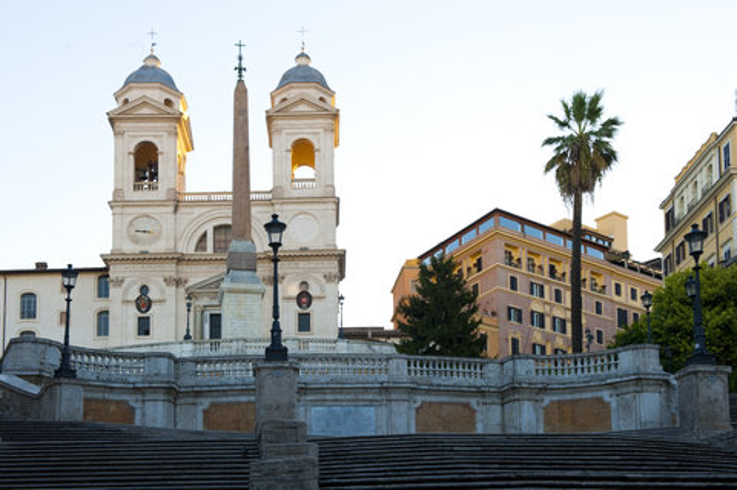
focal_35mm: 48
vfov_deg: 28.0
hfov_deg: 41.2
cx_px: 368
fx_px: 982
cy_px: 245
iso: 320
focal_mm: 48
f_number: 10
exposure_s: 1/100
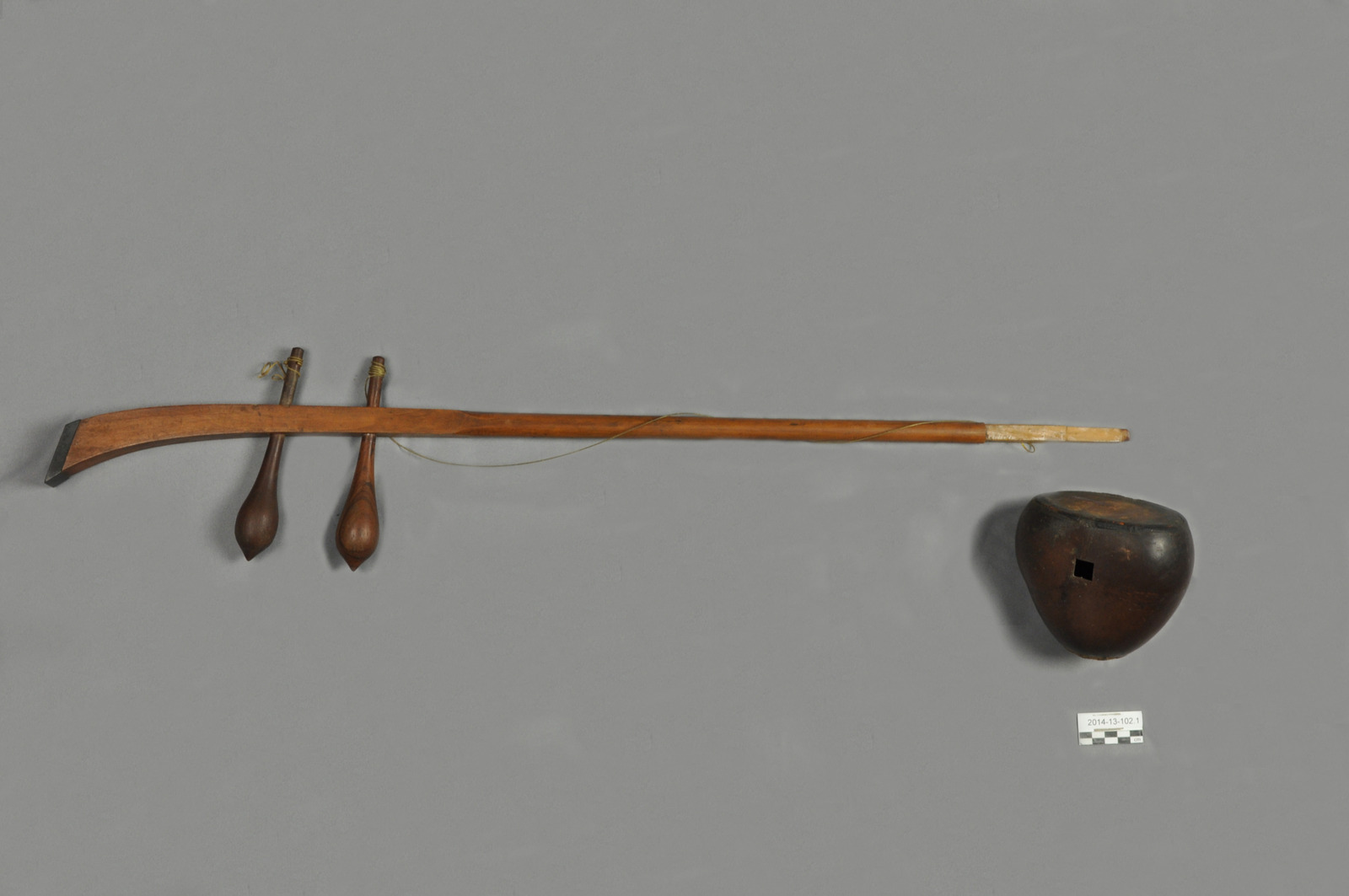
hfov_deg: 37.9
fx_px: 1965
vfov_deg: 25.7
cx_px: 674
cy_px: 448
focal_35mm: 52
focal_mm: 35
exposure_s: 1/8
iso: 400
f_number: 13
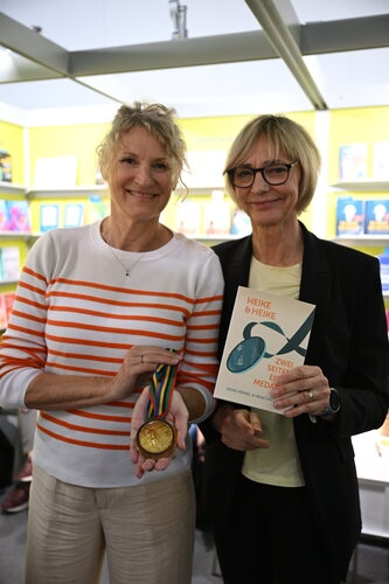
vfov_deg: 56.5
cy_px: 292
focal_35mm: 34
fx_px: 543
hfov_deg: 39.4
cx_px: 194
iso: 800
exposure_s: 1/80
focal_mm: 33.5
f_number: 2.8
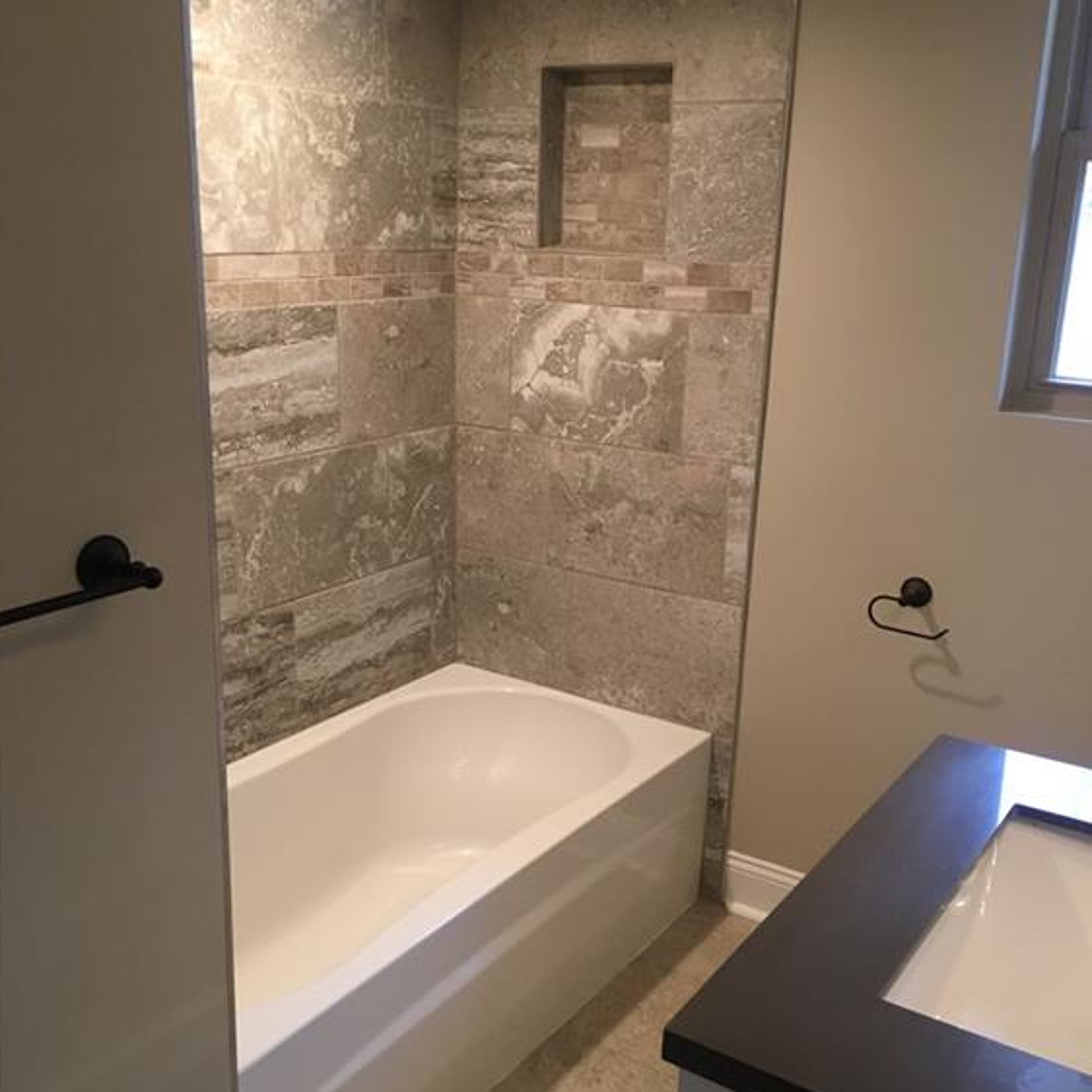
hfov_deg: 47.2
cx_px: 548
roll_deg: -0.5
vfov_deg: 47.2
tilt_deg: -14.7
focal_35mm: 35
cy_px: 575
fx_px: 1249
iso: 100
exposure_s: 1/30
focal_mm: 4.15
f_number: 2.2
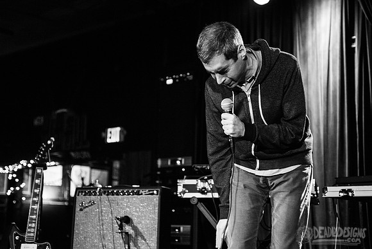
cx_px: 186
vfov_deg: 19.5
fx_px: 723
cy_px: 124
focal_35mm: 70
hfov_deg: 28.8
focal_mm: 70
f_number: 3.2
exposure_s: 1/80
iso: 3200
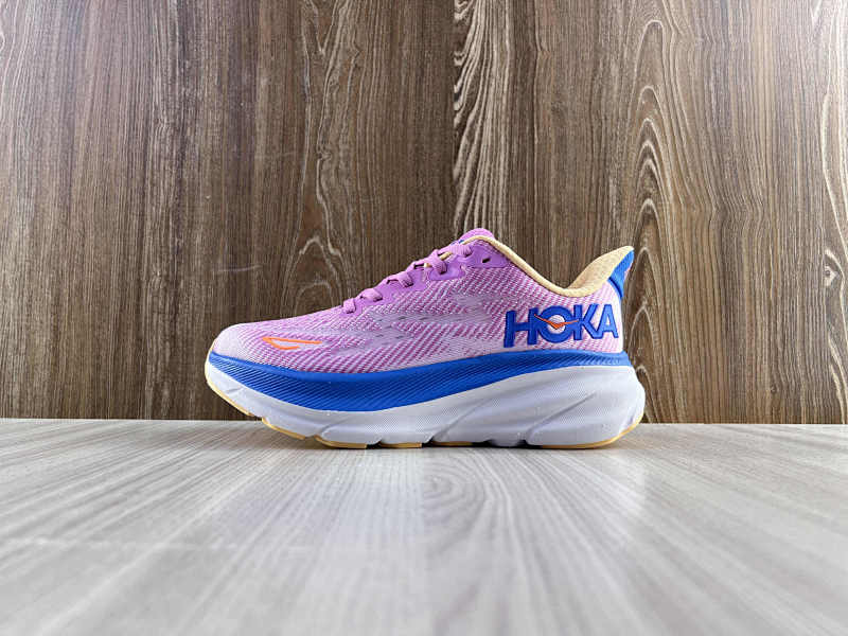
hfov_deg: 67.3
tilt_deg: +2.6
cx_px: 424
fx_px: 637
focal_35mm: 26
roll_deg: -0.3
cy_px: 318
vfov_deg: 53.1
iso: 40
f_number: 1.5
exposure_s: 1/161
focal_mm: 5.7
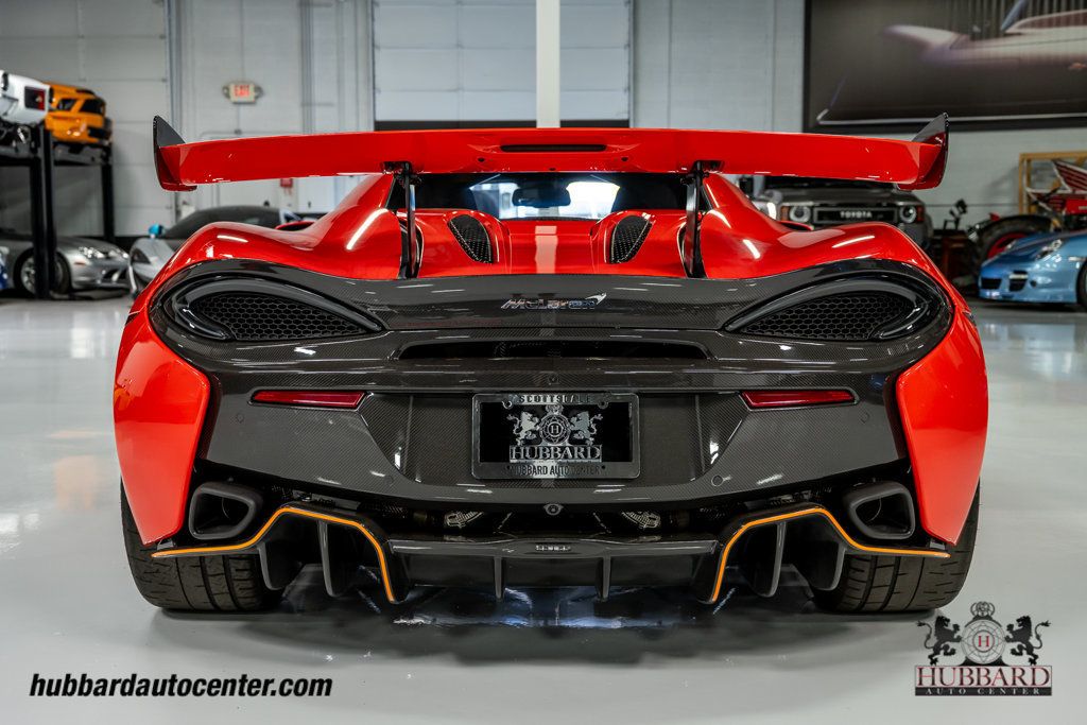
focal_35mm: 44
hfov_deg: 44.5
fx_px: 1329
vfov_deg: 30.5
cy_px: 362
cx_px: 544
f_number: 5
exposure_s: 1/60
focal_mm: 44
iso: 800
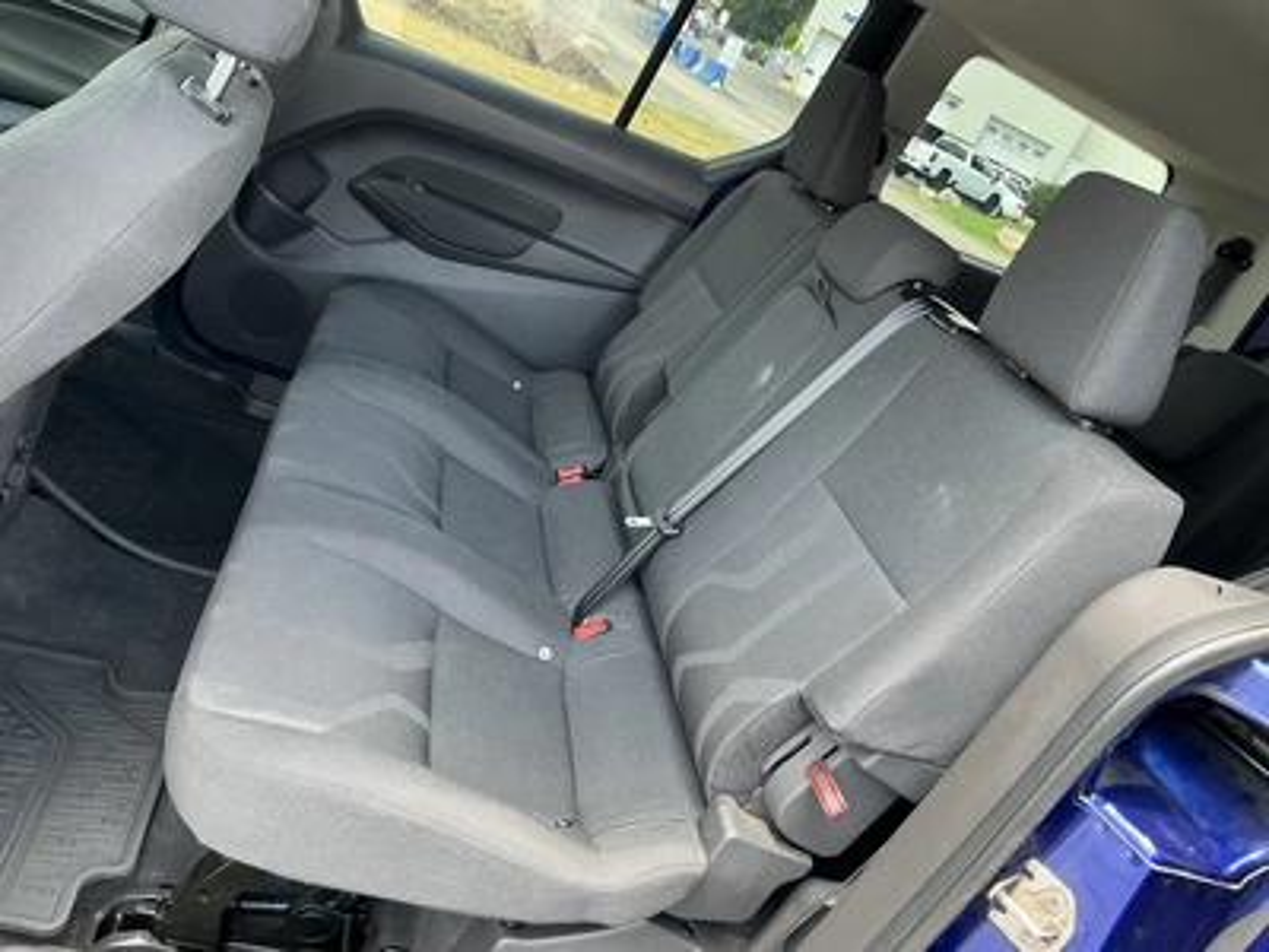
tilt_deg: -20.2
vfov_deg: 49.7
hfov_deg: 63.4
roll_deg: -27.1
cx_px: 634
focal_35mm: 28
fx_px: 1026
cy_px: 476
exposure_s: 1/122
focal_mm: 3
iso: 50
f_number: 1.8
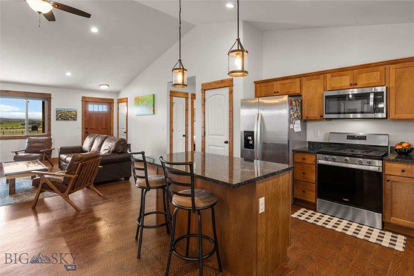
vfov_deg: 67.4
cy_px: 138
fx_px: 207
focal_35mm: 18
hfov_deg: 90.0
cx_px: 207
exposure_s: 1/5
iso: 400
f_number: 11
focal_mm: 18
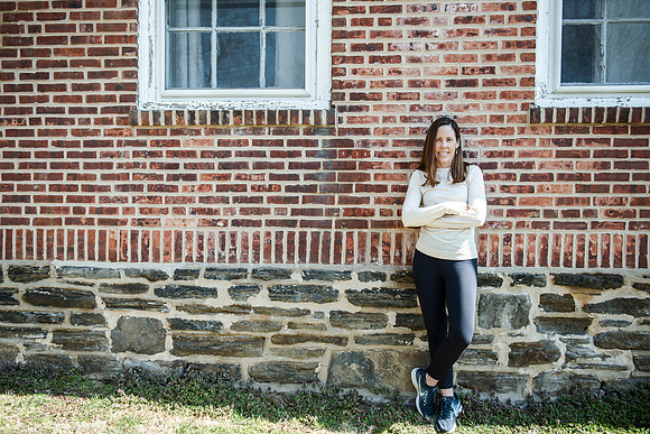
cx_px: 315
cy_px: 214
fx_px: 603
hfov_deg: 56.6
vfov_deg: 39.6
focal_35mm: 33
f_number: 3.2
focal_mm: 32
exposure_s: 1/1250
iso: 400
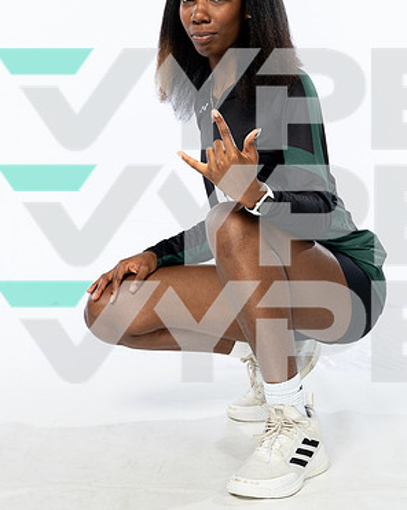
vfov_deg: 25.0
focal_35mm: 76
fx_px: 1146
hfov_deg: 20.1
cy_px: 181
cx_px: 211
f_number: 5.6
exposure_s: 1/250
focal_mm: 38
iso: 250
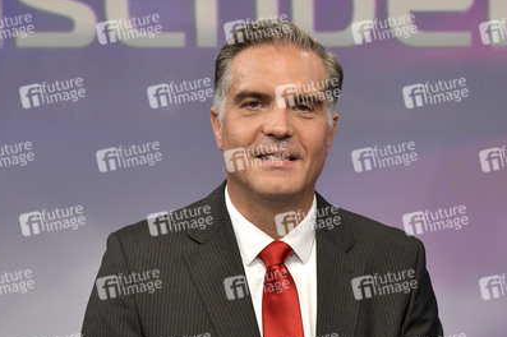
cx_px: 274
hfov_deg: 33.9
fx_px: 830
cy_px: 189
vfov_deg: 22.9
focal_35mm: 59
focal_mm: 52
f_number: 6.3
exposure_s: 1/200
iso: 2500
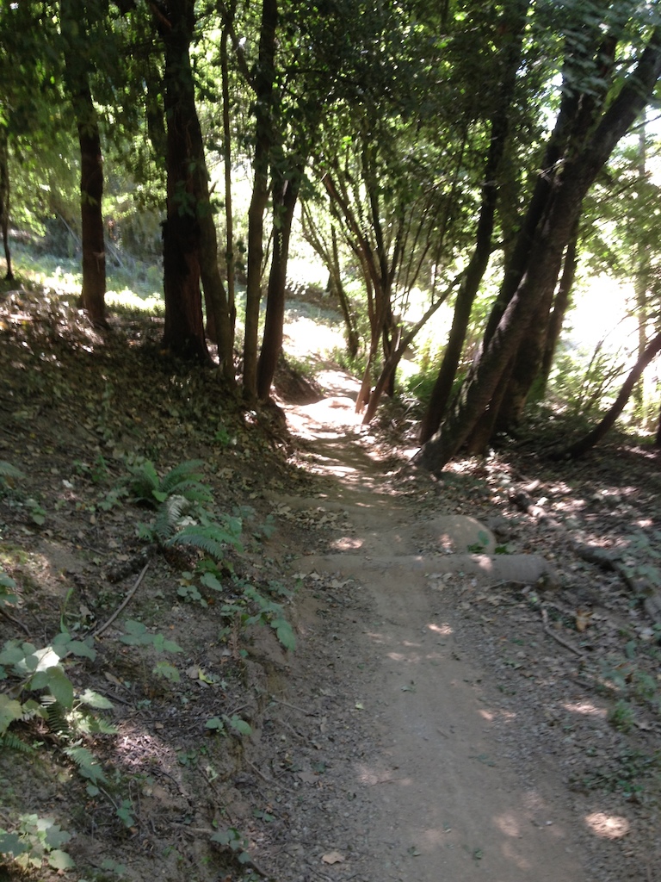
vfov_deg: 52.6
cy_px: 441
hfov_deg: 40.7
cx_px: 330
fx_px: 891
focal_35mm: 35
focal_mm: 4.28
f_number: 2.4
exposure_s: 1/30
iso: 50
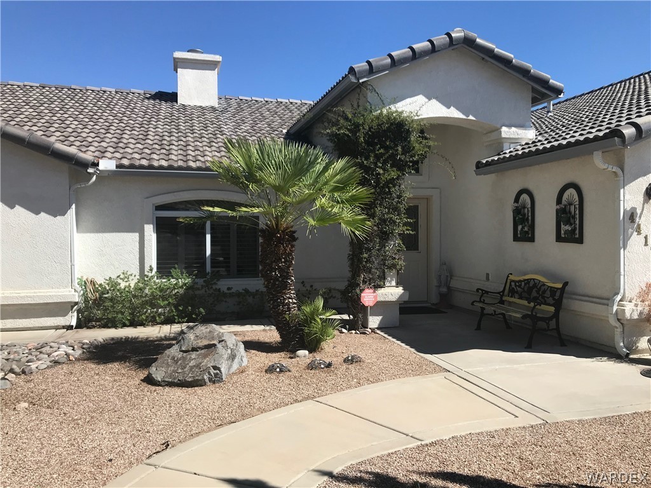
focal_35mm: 28
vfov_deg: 49.7
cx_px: 326
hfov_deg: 63.4
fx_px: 527
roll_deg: -1.3
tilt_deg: -1.1
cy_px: 244
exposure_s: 1/2519
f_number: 1.8
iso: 20
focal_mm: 3.99
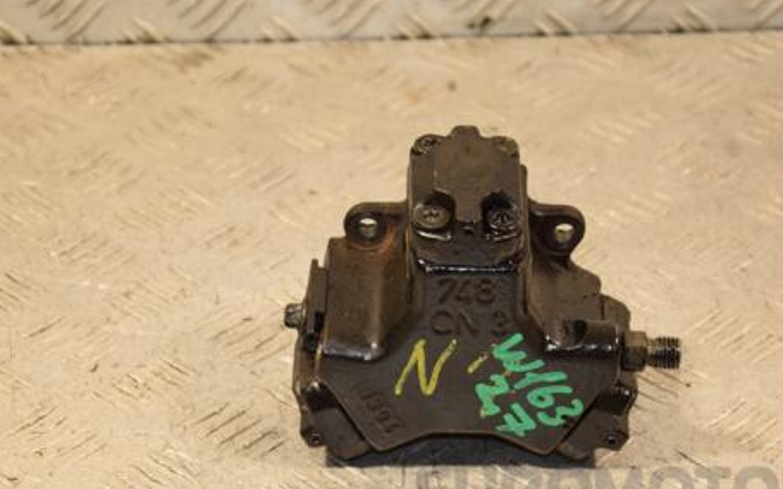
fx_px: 2837
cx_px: 384
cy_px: 263
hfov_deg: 15.7
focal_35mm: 133
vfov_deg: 9.8
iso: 800
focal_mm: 66
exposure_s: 1/200
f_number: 5.3
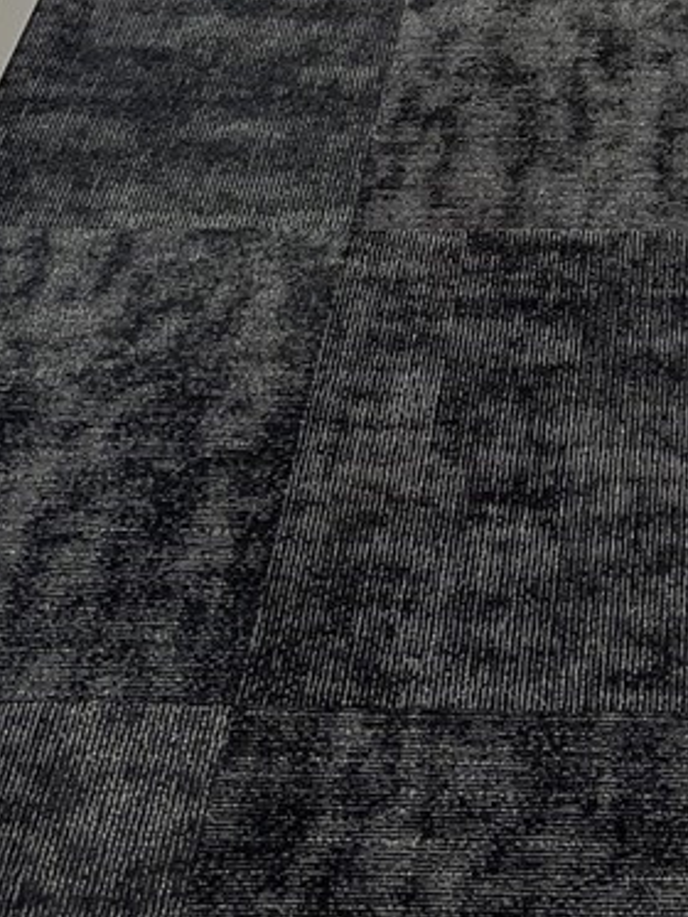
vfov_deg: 16.5
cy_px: -524
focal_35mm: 107
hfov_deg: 13.4
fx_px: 2834
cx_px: 858
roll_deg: -2.2
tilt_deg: -19.3
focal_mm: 5.7
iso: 100
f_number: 1.5
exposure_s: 1/120
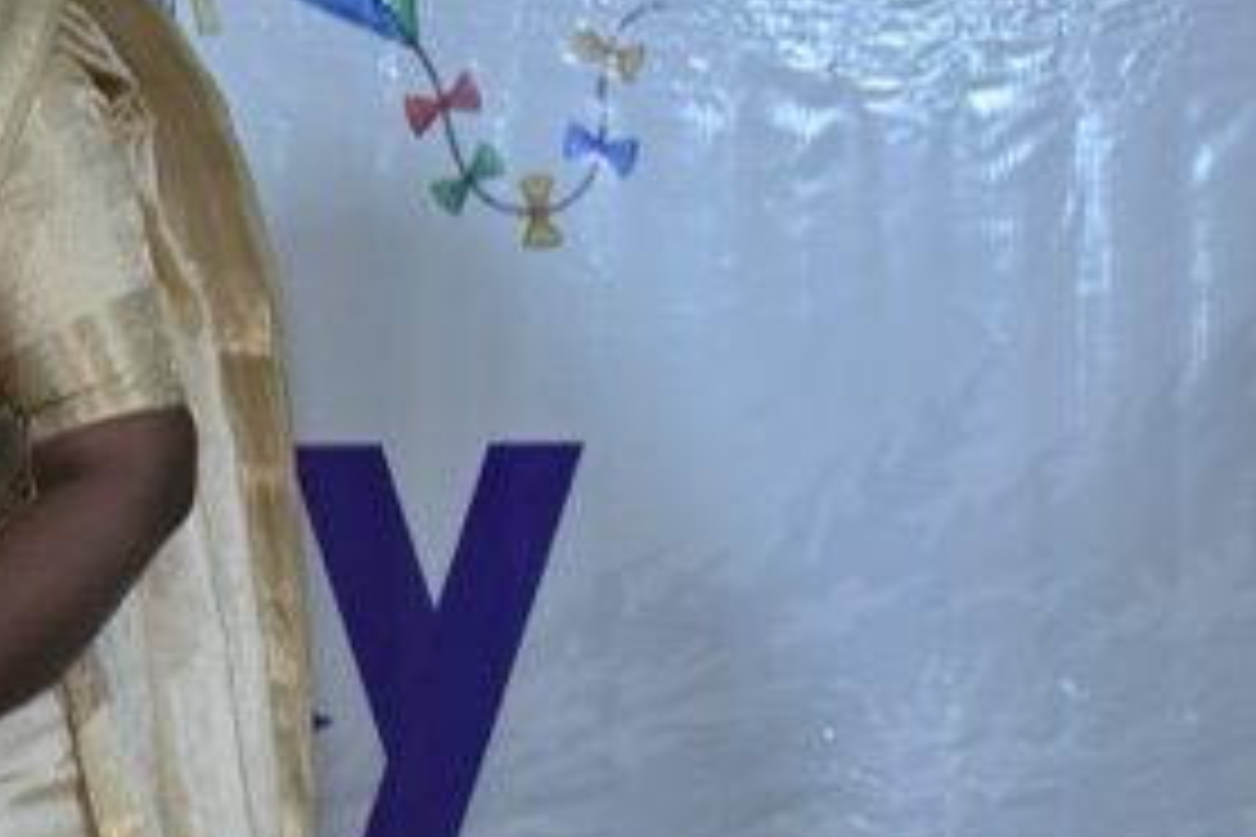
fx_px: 6384
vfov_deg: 7.5
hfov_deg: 10.6
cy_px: 454
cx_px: -945
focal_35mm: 183
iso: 640
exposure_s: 1/160
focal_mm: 51
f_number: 7.1
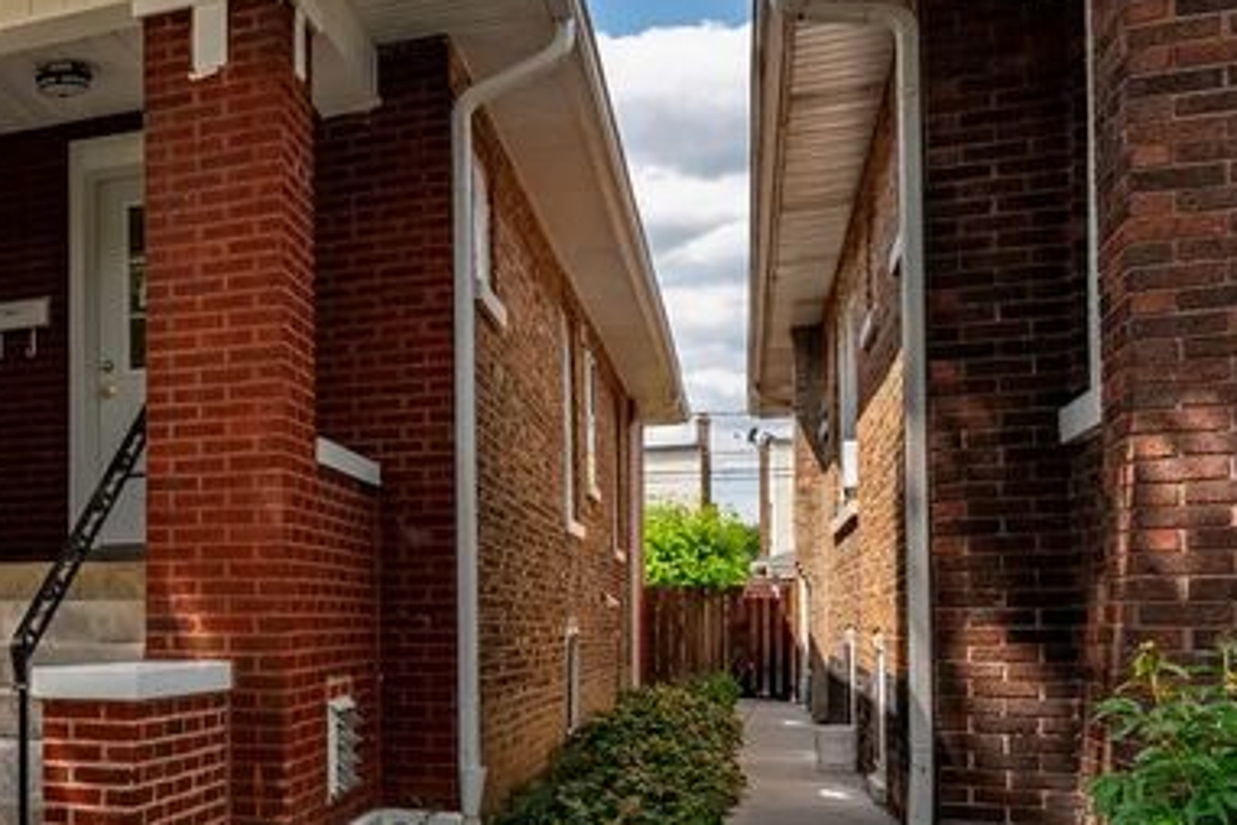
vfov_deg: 30.0
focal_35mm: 44
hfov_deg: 35.4
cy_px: 573
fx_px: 1524
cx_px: -227
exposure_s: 1/8000
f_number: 7.1
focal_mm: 16.5
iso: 200
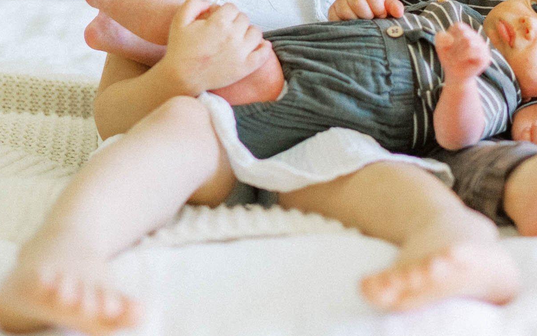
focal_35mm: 83
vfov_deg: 15.2
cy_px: -52
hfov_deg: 24.8
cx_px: 358
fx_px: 1214
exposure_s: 1/1600
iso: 1000
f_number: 1.6
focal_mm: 35
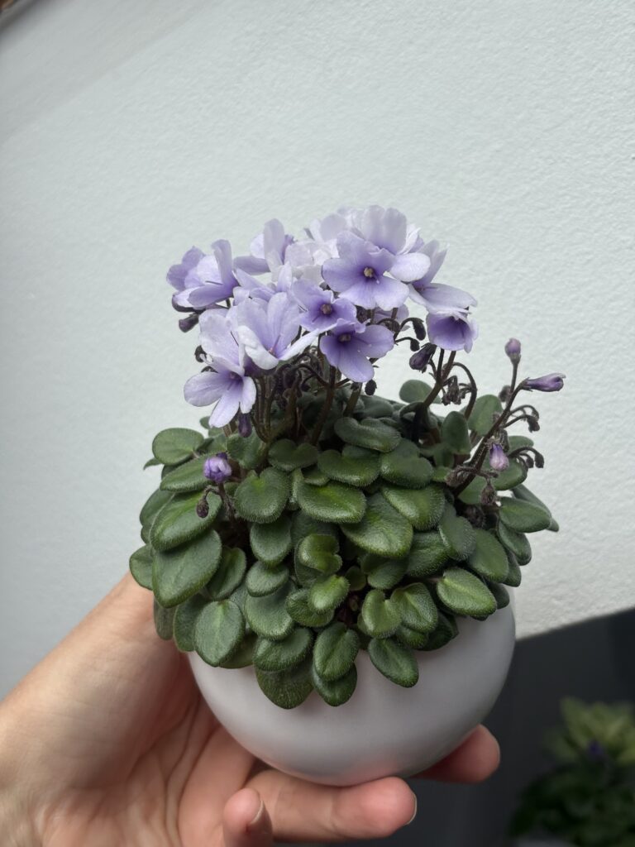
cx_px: 318
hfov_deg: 28.0
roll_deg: -2.1
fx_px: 1272
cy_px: 424
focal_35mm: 52
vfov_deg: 36.8
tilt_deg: -18.3
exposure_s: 1/1339
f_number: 1.6
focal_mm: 5.96
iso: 32
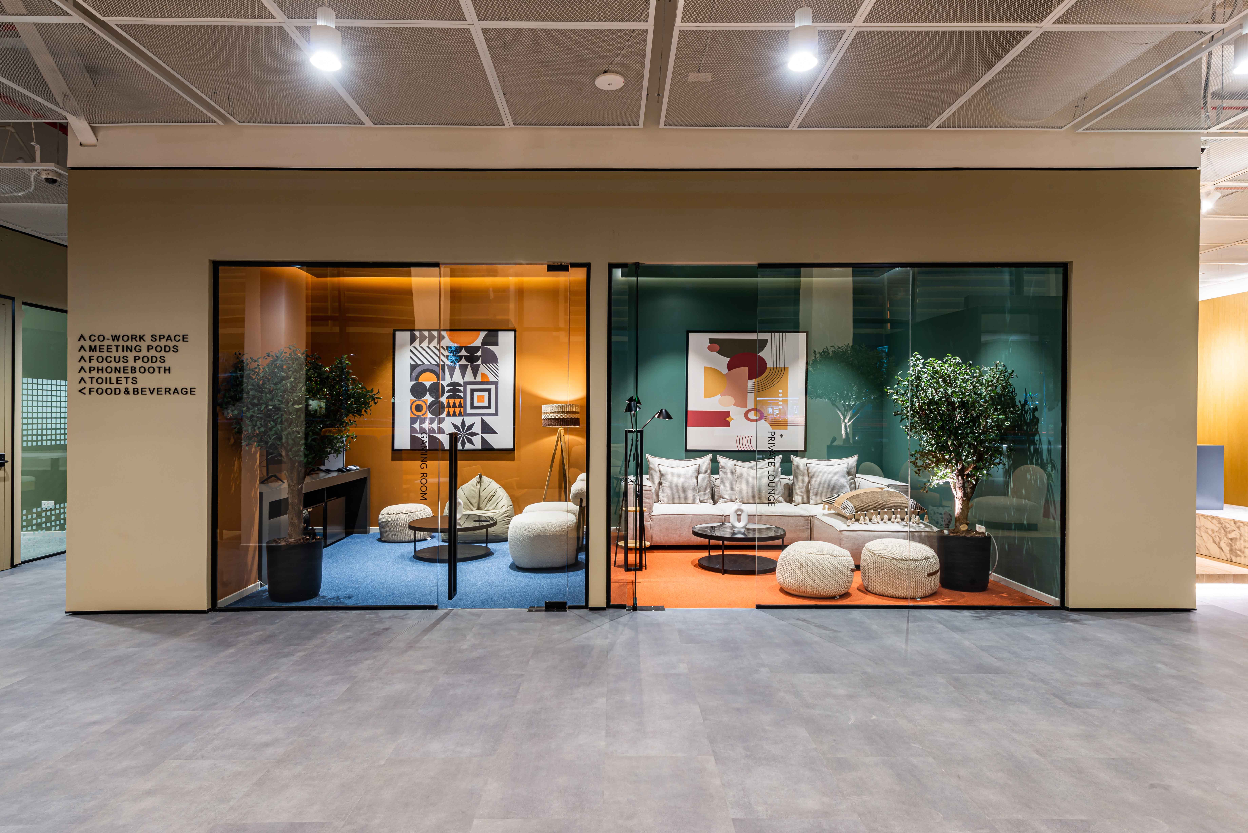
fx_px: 659
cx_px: 624
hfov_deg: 86.9
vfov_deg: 64.6
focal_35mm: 19
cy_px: 416
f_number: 11
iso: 100
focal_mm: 19
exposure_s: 4
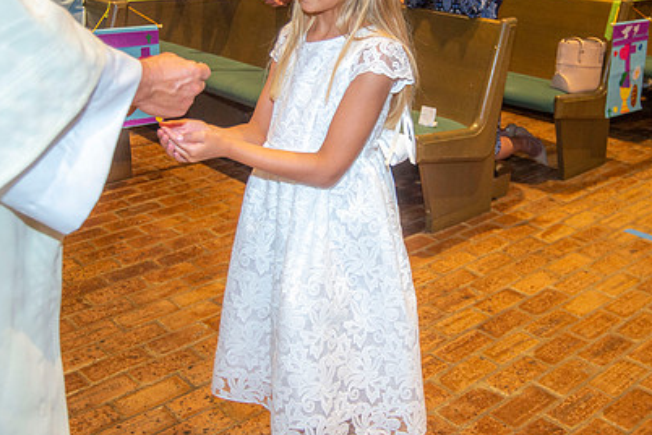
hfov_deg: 40.2
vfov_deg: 27.4
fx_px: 887
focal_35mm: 49
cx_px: 376
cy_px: 149
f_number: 4.5
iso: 1600
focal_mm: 34
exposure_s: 1/125
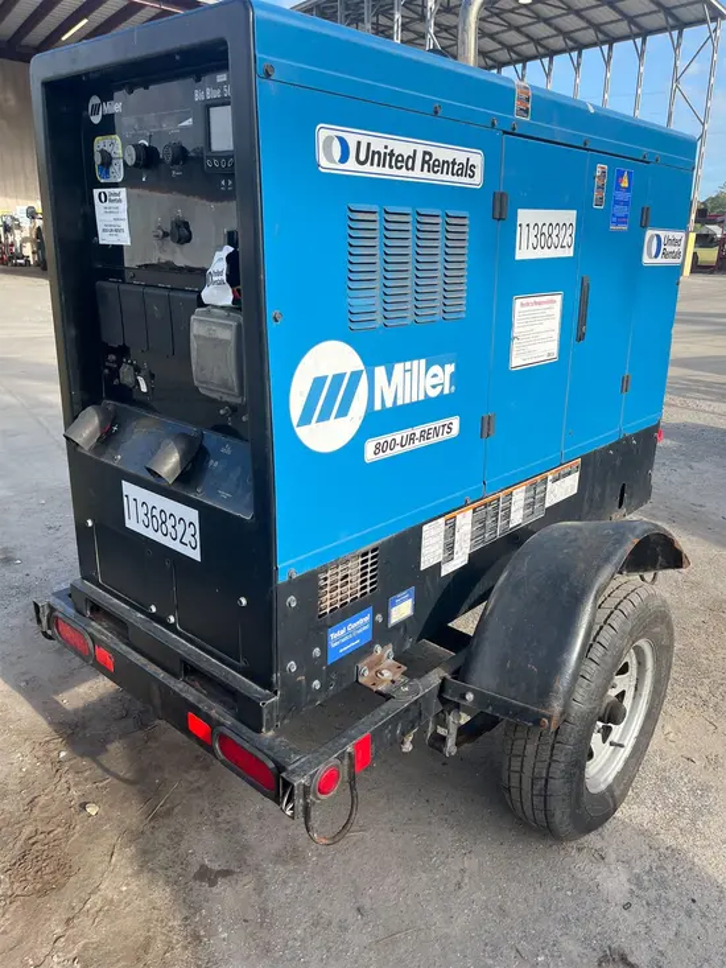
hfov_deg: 53.1
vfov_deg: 67.3
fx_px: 727
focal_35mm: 26
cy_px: 484
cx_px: 363
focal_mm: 5.1
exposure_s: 1/1018
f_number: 1.6
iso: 50
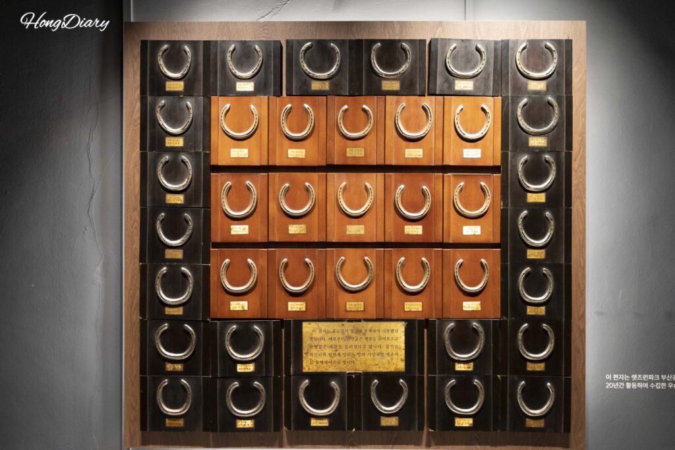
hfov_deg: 47.4
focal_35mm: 41
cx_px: 338
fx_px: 769
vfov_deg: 32.6
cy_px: 225
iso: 3200
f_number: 5
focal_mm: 41
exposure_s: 1/60
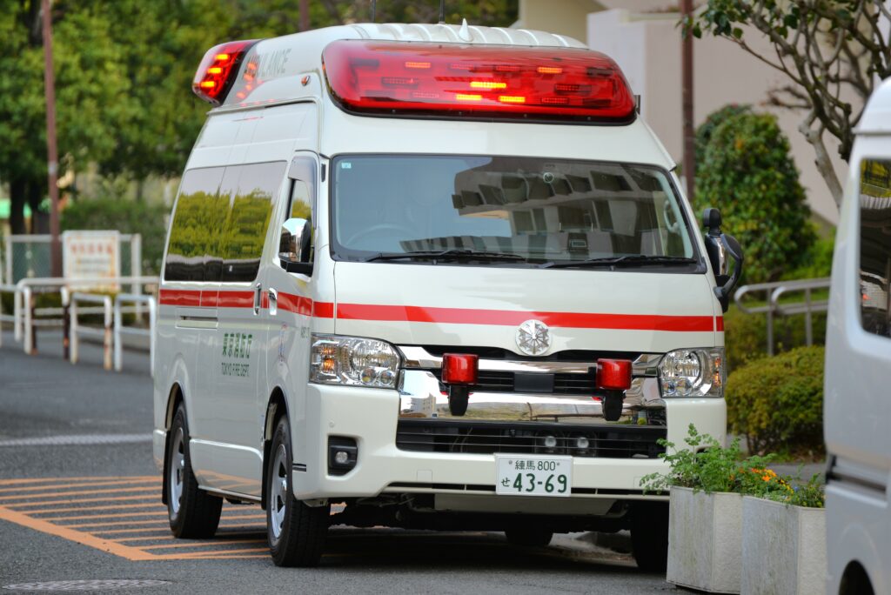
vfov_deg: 4.6
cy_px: 298
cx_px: 446
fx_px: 7429
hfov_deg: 6.9
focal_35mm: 300
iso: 250
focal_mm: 300
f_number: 5.6
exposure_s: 1/500
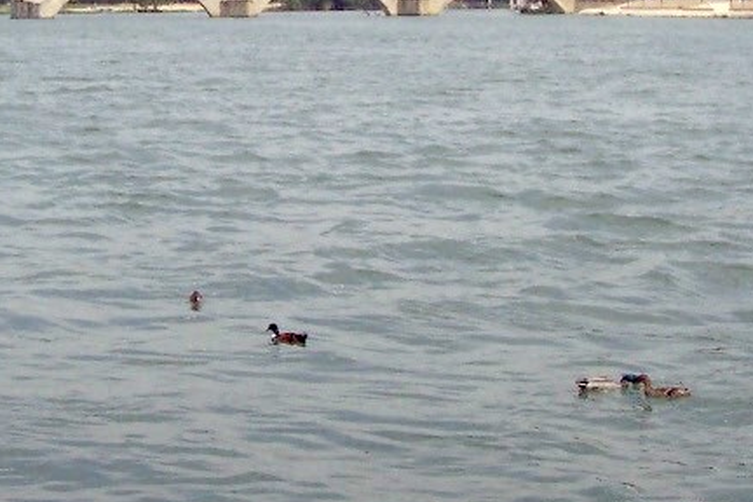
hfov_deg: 21.4
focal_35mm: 95
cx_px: 282
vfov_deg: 14.0
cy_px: -78
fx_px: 1987
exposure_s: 1/1000
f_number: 4.8
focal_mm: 8
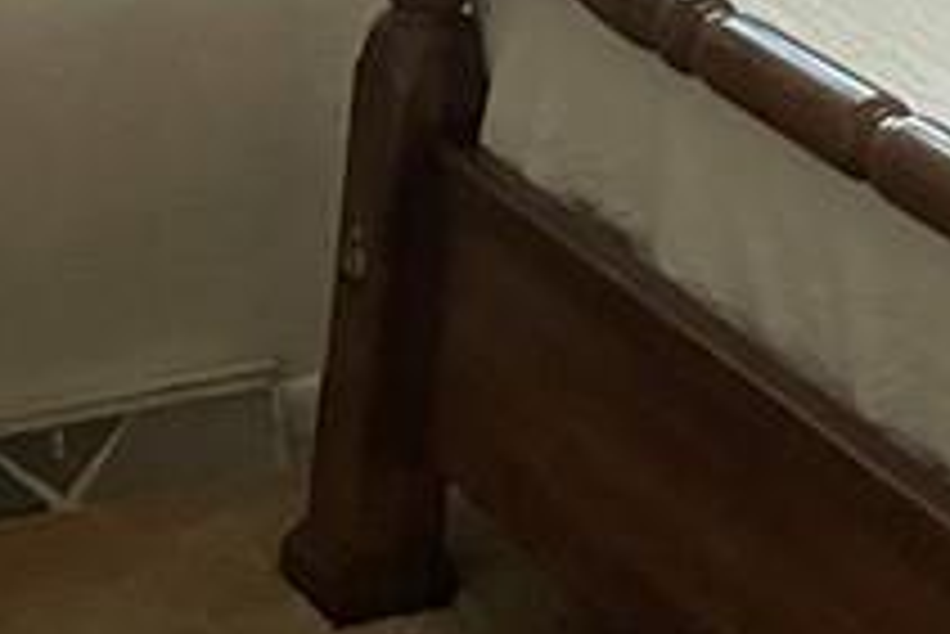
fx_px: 3459
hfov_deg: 15.4
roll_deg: -3.3
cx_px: 927
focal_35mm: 131
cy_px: -328
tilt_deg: -12.1
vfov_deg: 10.1
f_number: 1.6
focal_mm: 4.2
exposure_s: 1/60
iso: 400
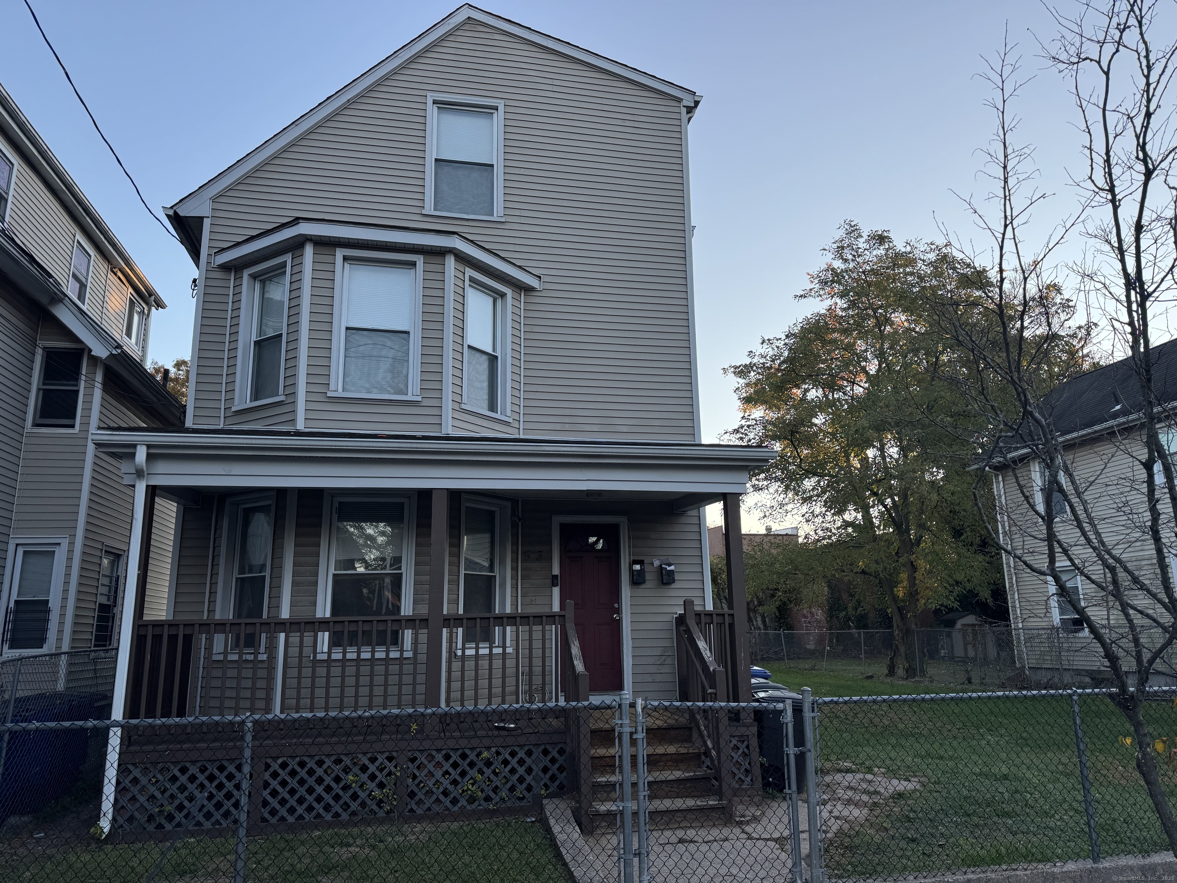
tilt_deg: +12.2
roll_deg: +0.5
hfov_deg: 71.6
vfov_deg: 56.8
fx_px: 816
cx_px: 588
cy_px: 442
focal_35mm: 24
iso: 80
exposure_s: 1/730
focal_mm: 6.76
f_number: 1.78
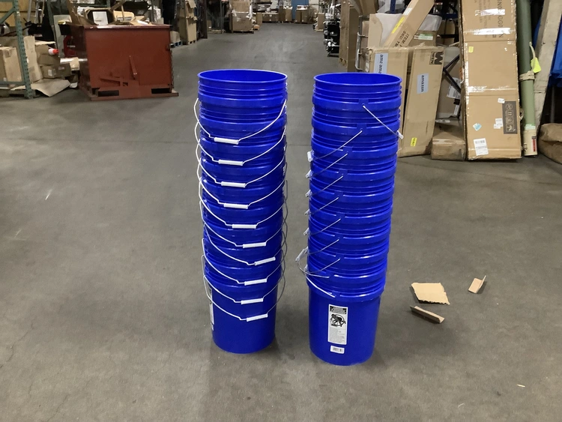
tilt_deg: -23.3
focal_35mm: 31
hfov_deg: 58.3
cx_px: 281
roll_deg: +0.0
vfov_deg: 45.5
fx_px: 503
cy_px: 211
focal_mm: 3.3
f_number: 2.4
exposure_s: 1/30
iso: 500
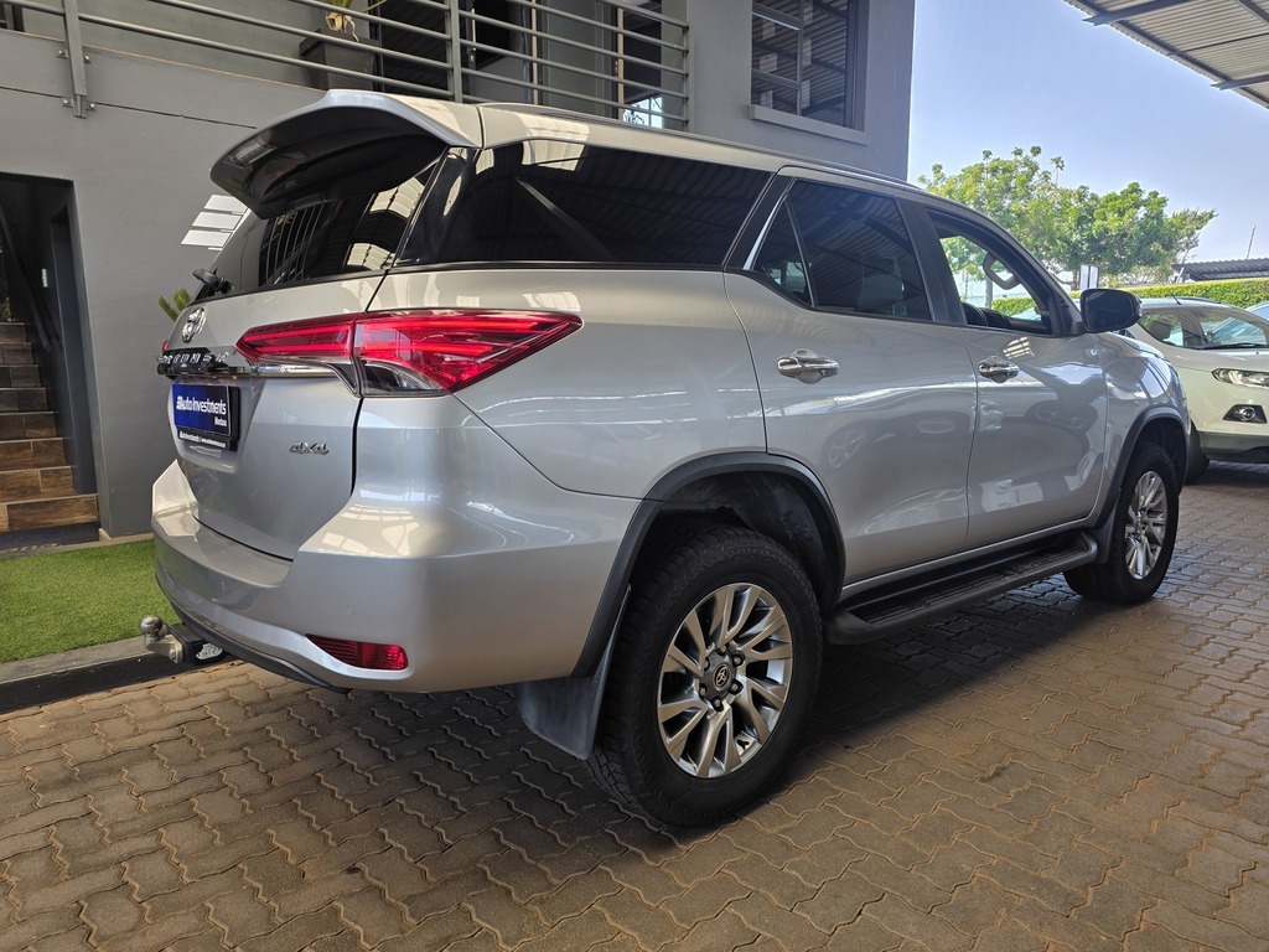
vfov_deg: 58.9
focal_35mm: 23
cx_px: 634
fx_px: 843
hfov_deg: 73.9
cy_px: 476
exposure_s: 1/180
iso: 32
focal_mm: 6.25
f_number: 1.7
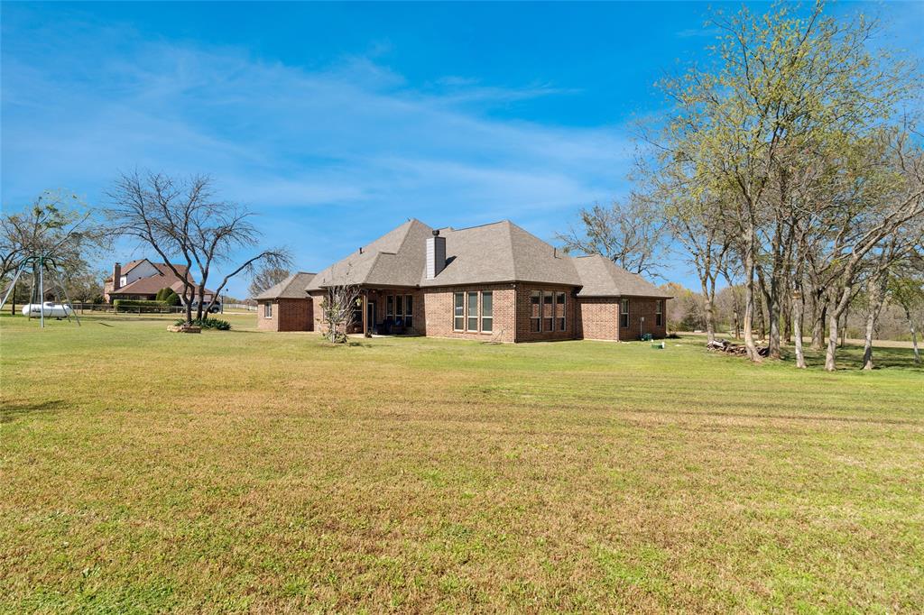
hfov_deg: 95.0
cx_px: 462
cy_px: 308
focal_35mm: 16
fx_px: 423
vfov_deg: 72.0
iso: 100
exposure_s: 1/125
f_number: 9
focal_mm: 11
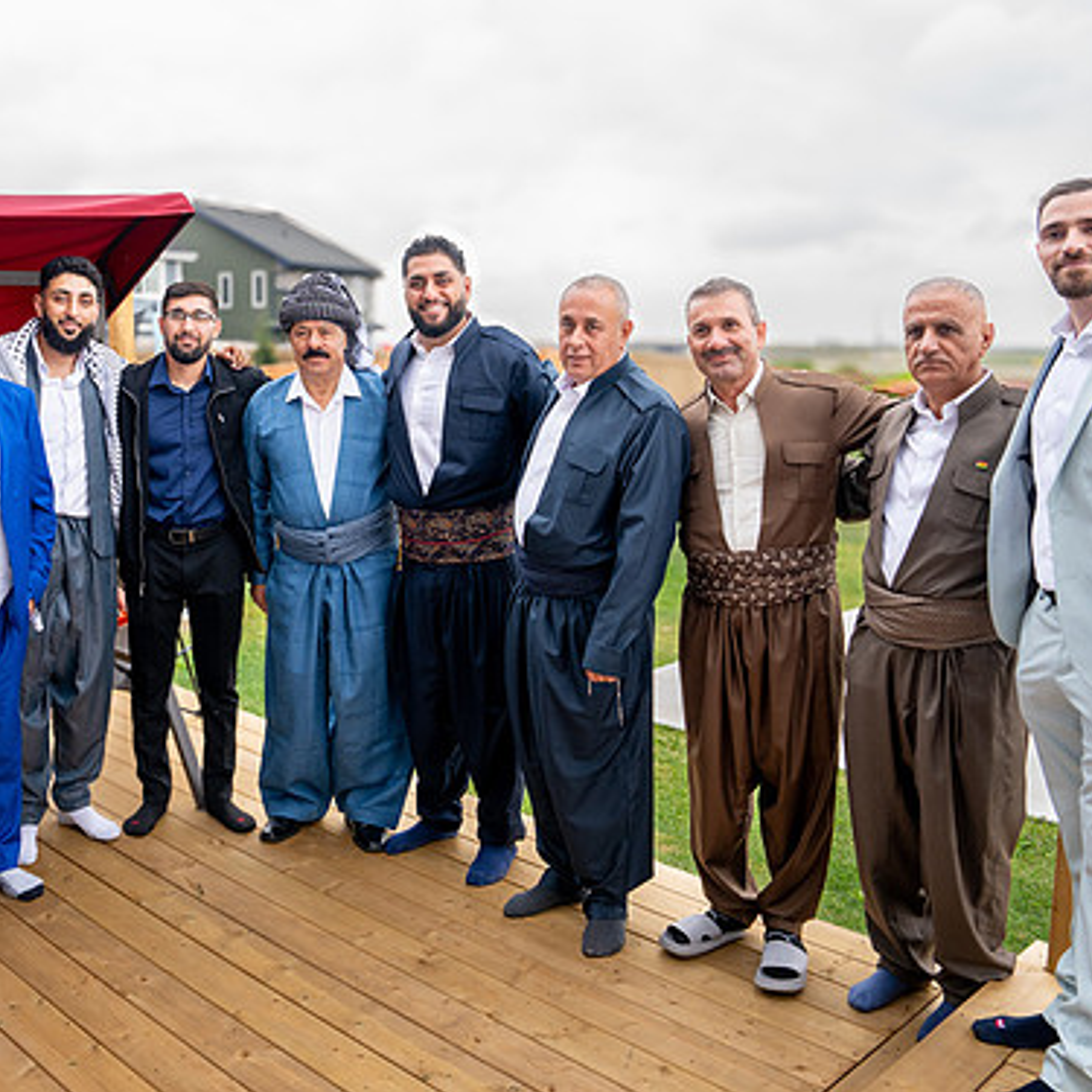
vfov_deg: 48.4
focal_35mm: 34
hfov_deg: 47.5
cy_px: 491
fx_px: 1213
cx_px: 351
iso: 320
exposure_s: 1/100
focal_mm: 24
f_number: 6.3
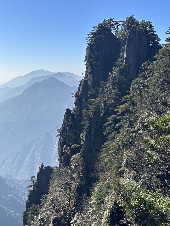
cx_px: 85
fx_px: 314
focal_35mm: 48
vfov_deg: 39.7
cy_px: 113
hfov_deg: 30.3
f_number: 1.78
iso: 64
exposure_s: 1/4367
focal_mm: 6.86
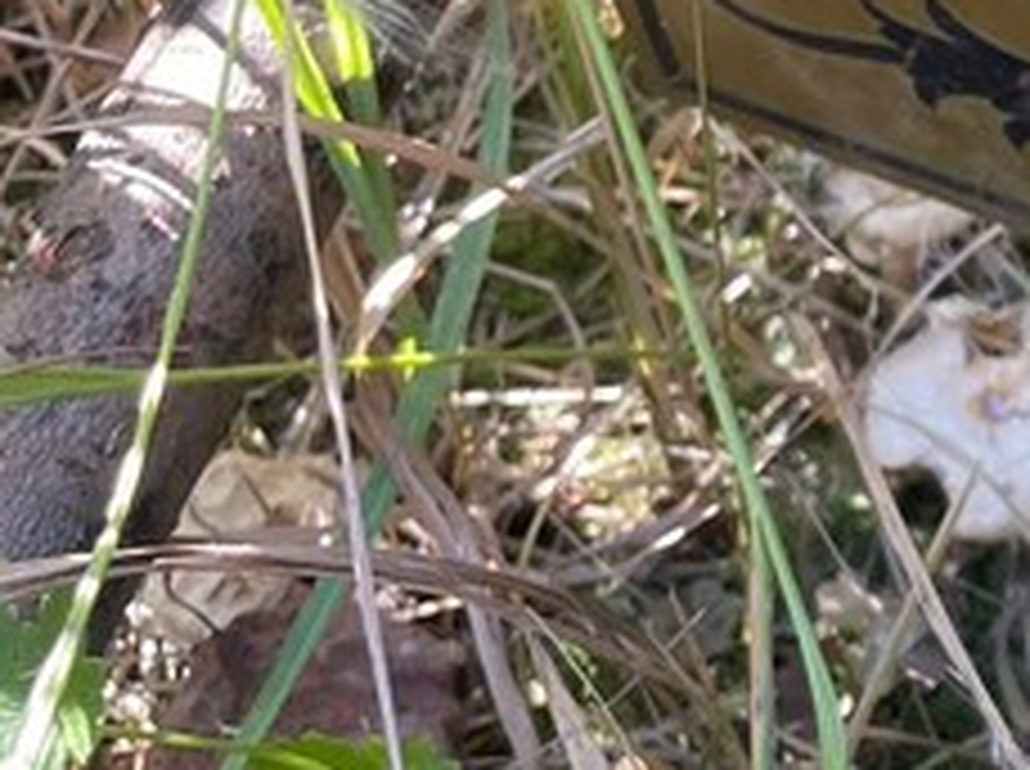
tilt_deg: -44.0
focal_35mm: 91
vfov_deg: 16.0
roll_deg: -10.0
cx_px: 1723
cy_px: 117
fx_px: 2703
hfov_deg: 18.1
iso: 80
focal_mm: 4.2
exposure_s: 1/121
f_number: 1.6
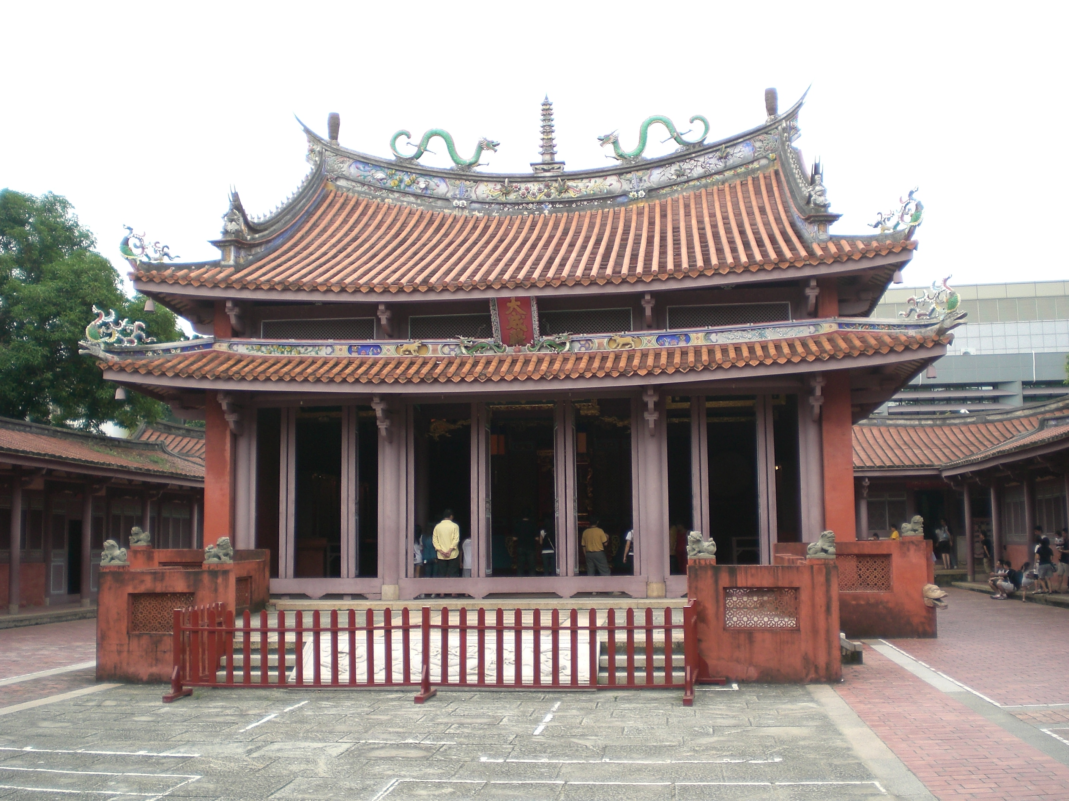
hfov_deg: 49.0
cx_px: 534
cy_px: 400
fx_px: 1174
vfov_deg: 37.7
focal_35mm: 38
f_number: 3.1
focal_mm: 6.3
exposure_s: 1/125
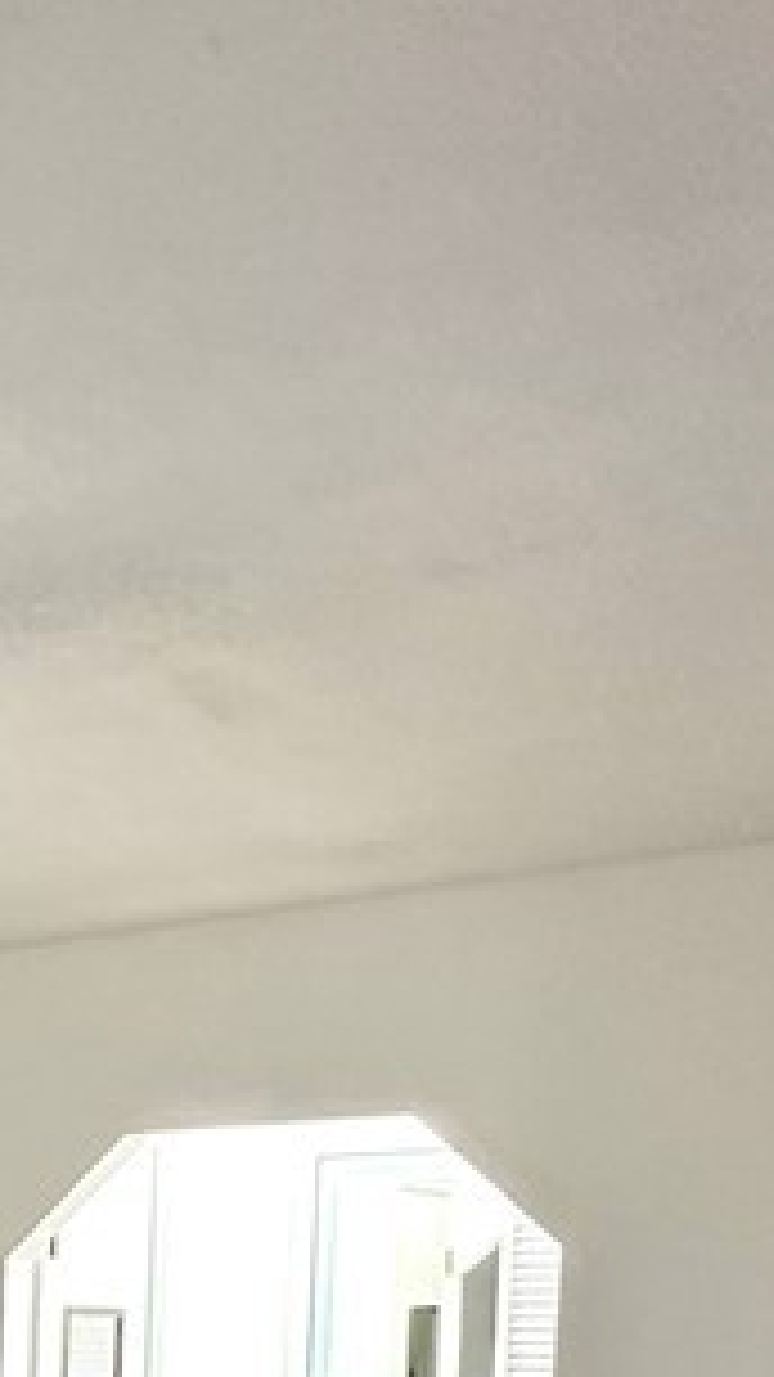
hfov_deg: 17.9
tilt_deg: -6.1
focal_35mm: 51
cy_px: 1494
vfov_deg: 35.1
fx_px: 1862
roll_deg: +0.2
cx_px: -684
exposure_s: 1/60
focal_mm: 2.22
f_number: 2.2
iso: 200
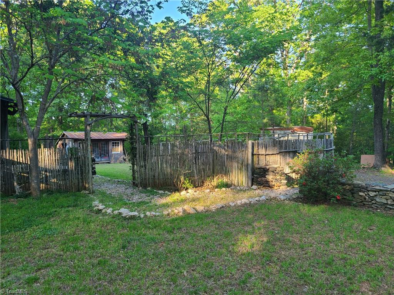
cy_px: 148
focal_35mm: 26
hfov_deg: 67.3
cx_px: 197
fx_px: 296
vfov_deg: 53.1
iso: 40
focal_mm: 5.4
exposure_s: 1/124
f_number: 1.8
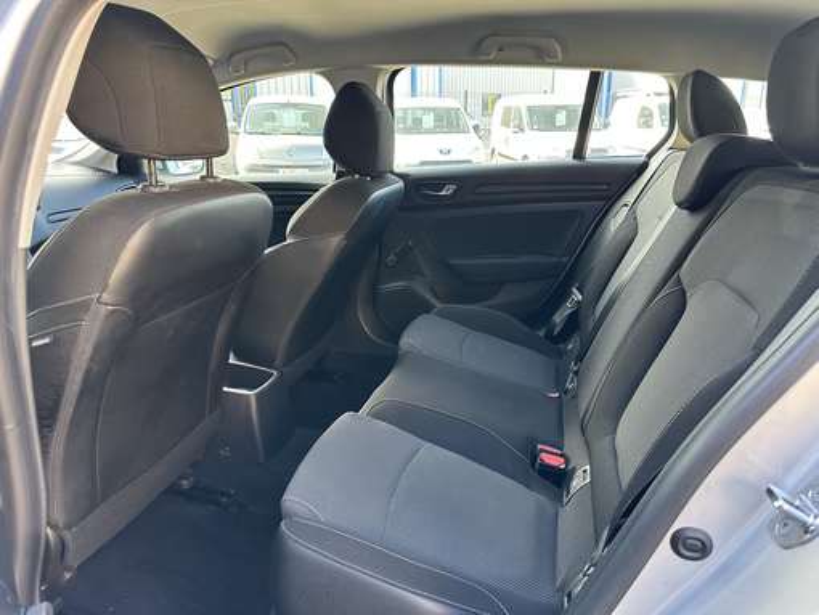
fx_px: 568
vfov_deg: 56.9
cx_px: 410
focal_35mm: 24
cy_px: 308
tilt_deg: -18.5
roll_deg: +0.3
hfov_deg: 71.6
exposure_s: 1/121
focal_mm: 6.86
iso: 160
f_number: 1.78
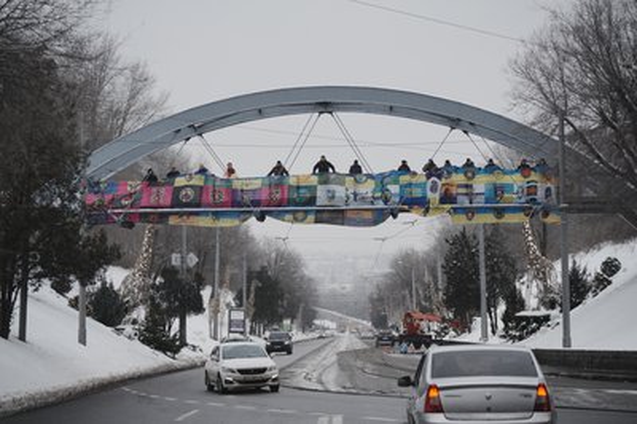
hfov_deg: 25.4
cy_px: 212
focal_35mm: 80
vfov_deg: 17.0
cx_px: 318
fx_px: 1414
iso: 100
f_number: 4.5
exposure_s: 1/500
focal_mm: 80
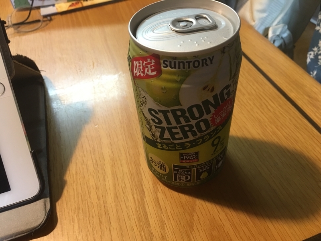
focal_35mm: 29
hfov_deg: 61.7
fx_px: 269
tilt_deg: -46.0
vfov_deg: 48.2
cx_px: 160
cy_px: 120
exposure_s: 1/10
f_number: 2.2
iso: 100
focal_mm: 4.15
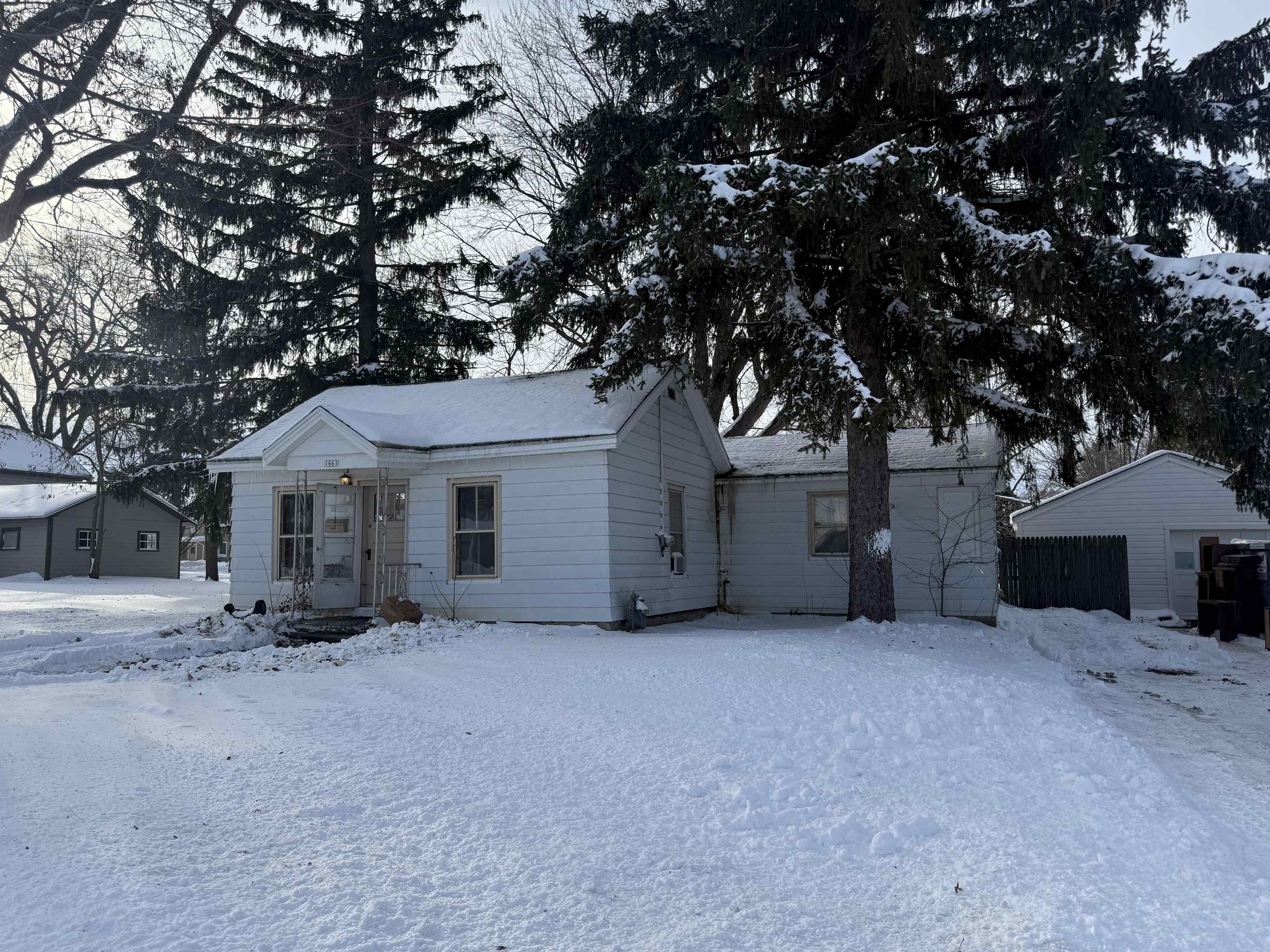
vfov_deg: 54.9
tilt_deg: +4.4
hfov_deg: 69.4
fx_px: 917
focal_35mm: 25
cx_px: 636
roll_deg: +1.0
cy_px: 471
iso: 80
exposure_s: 1/3953
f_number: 1.78
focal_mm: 6.76
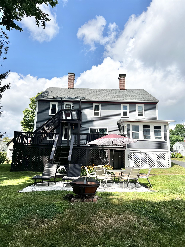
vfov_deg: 67.3
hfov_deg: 53.1
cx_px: 92
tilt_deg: +14.2
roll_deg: -0.9
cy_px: 124
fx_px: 185
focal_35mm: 26
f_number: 1.5
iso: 50
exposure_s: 1/5882
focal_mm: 5.7
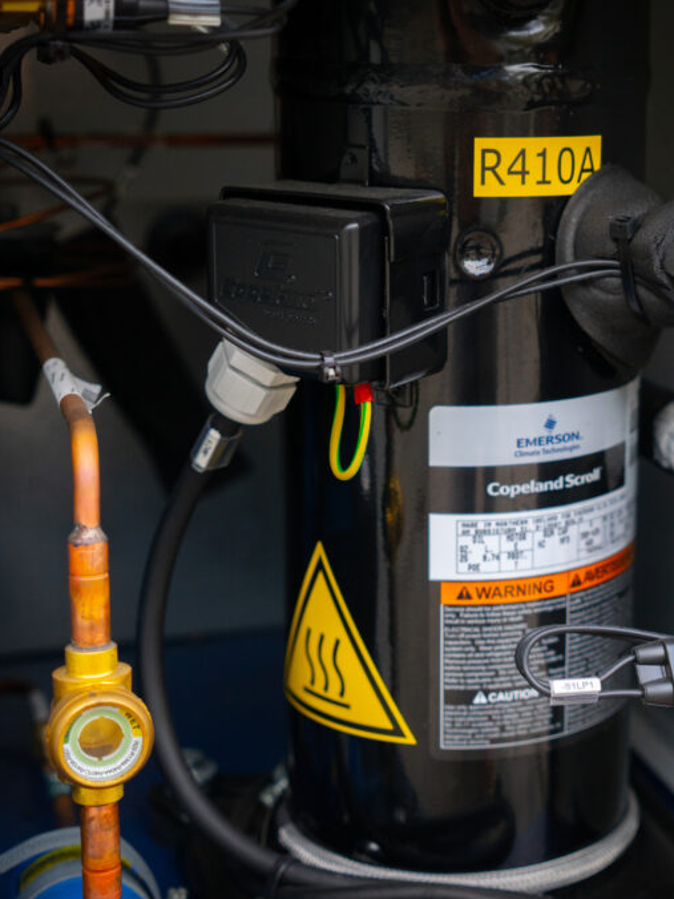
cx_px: 506
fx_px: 1739
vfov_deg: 29.0
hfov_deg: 21.7
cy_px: 451
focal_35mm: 67
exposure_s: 1/125
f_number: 4
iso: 250
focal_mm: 46
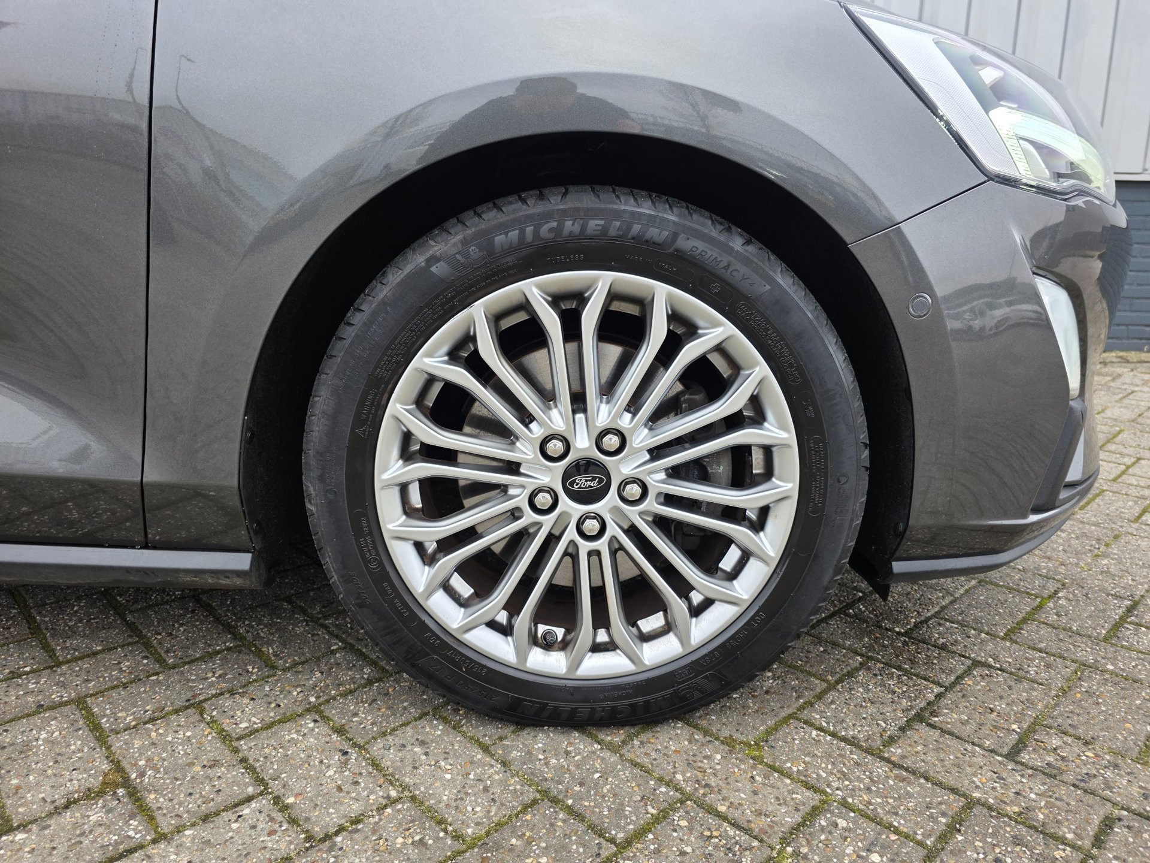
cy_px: 432
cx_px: 575
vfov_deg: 58.9
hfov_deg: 73.9
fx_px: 764
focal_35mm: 23
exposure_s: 1/180
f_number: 1.7
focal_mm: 6.3
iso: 100
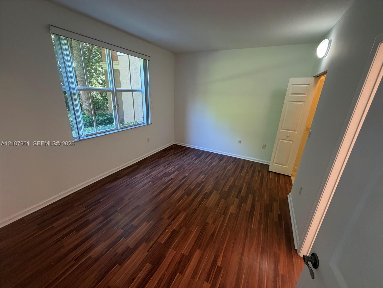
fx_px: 155
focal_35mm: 14
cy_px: 144
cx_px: 192
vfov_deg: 85.7
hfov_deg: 102.1
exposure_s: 1/60
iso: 250
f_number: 2.2
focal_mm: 2.22
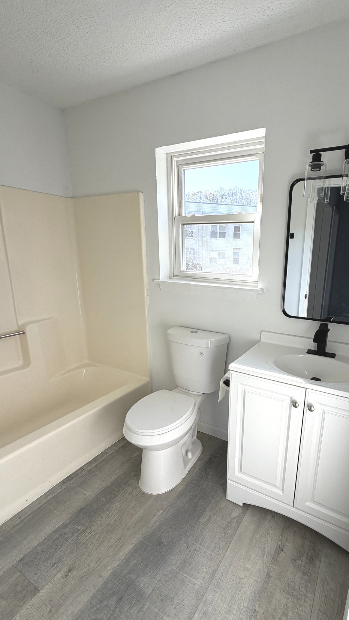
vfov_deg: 95.8
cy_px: 326
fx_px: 280
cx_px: 232
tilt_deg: -13.6
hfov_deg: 62.4
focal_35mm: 17
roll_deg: -1.1
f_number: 2.2
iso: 40
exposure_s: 1/213
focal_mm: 2.22
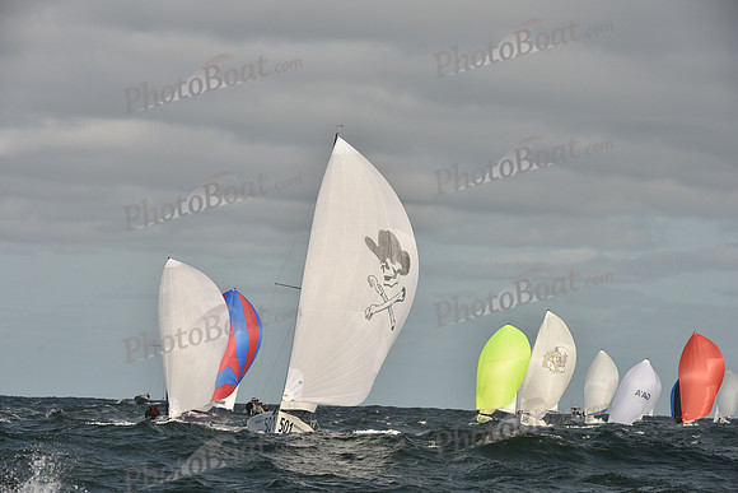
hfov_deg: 10.3
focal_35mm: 200
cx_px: 369
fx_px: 4101
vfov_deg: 6.9
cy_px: 246
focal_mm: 200
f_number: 10
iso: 320
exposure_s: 1/1000
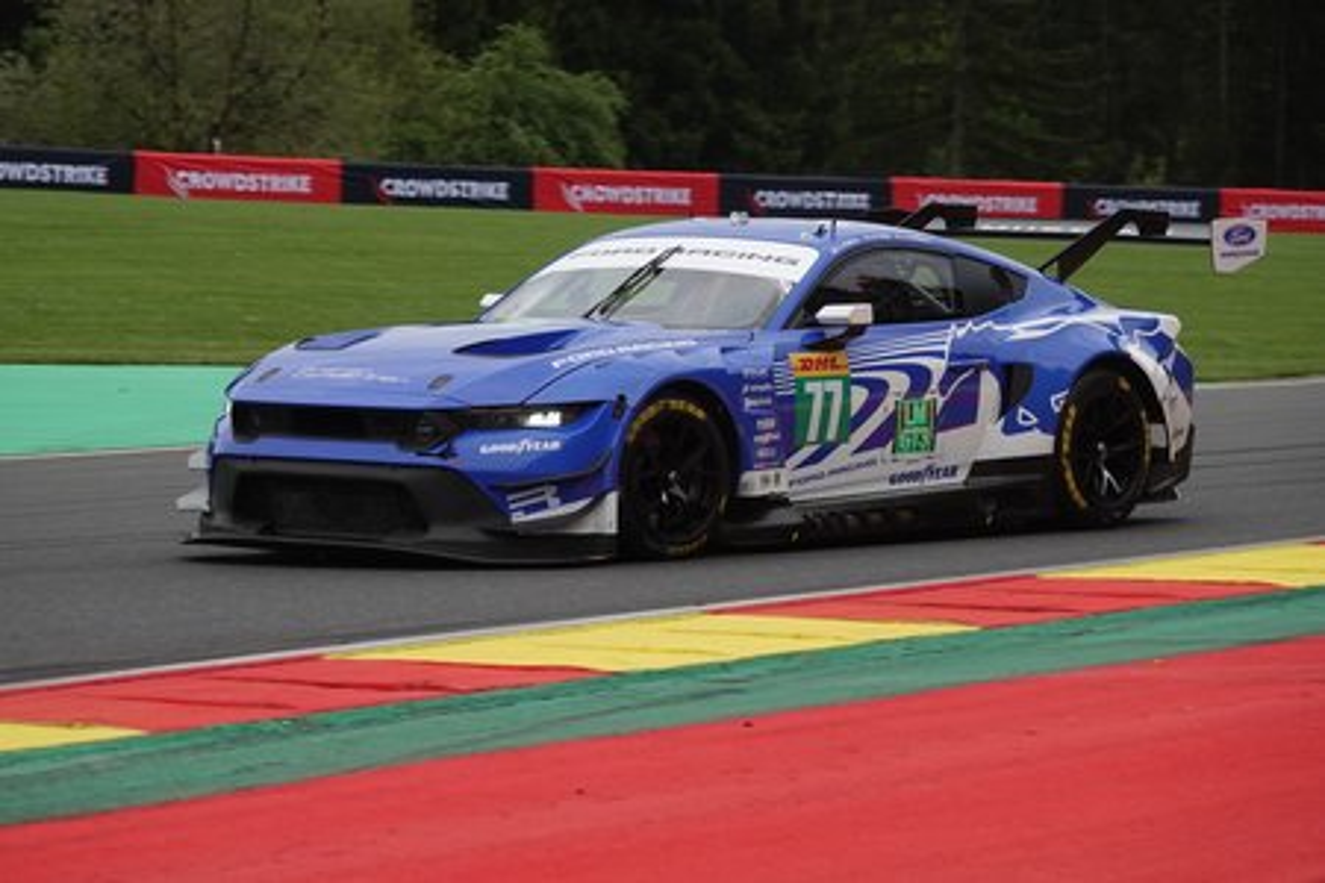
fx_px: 6772
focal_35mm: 184
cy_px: 442
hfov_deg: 11.2
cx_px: 662
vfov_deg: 7.5
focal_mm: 67.46
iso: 125
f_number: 4
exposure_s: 1/800
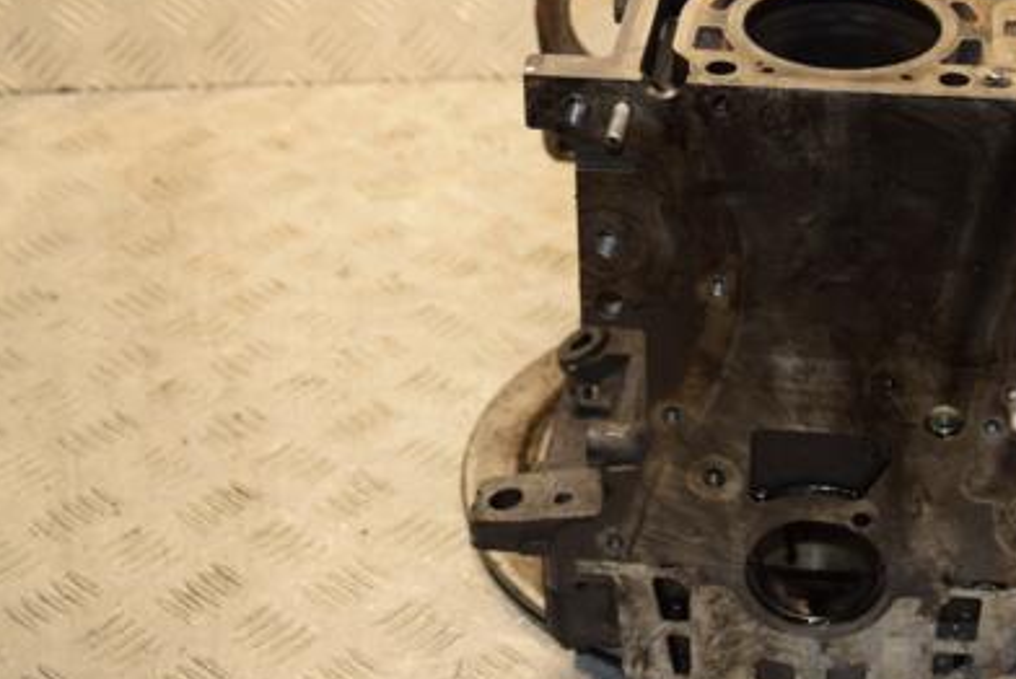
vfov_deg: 17.5
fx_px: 2203
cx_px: 757
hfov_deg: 25.7
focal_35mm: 78
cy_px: 316
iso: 800
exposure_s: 1/200
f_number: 5
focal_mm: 34
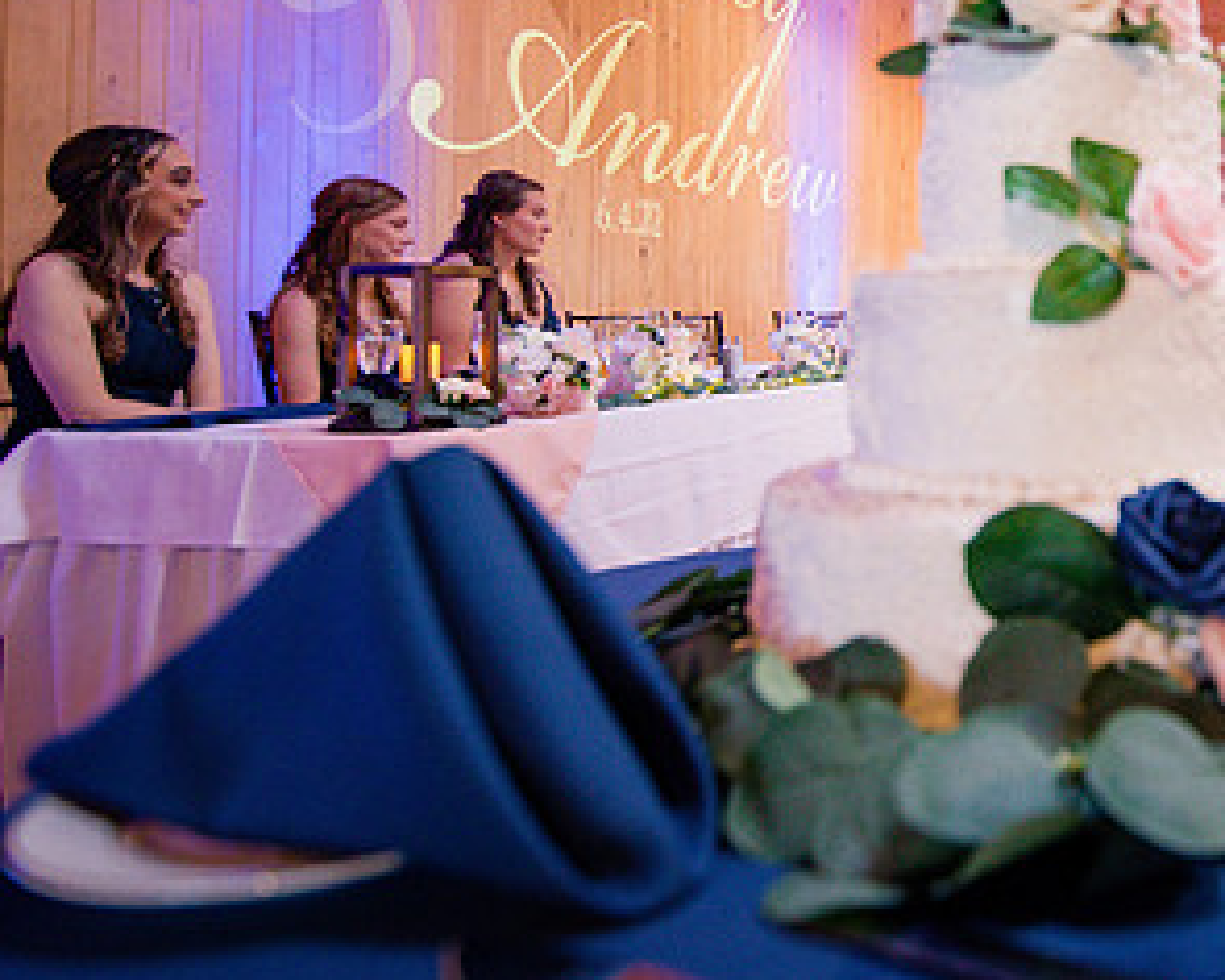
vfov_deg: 43.5
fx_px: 1196
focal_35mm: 33
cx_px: 1134
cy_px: 276
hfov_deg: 47.8
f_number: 2.8
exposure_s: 1/80
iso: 640
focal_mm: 17
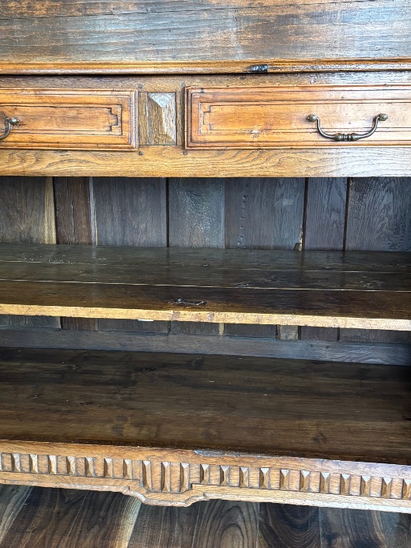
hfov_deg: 32.1
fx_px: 712
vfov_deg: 42.1
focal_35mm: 45
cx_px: 168
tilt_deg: -18.3
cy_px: 277
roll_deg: -0.7
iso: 320
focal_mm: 5.96
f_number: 1.6
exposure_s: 1/60
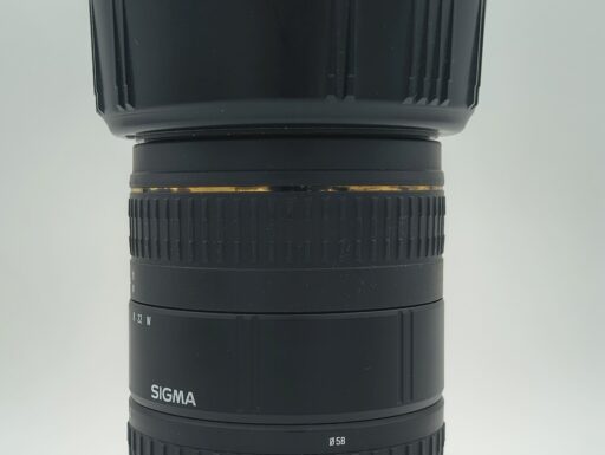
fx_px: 420
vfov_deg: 56.9
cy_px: 228
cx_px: 302
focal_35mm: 24
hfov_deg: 71.5
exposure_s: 1/390
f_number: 1.8
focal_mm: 5.56
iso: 100
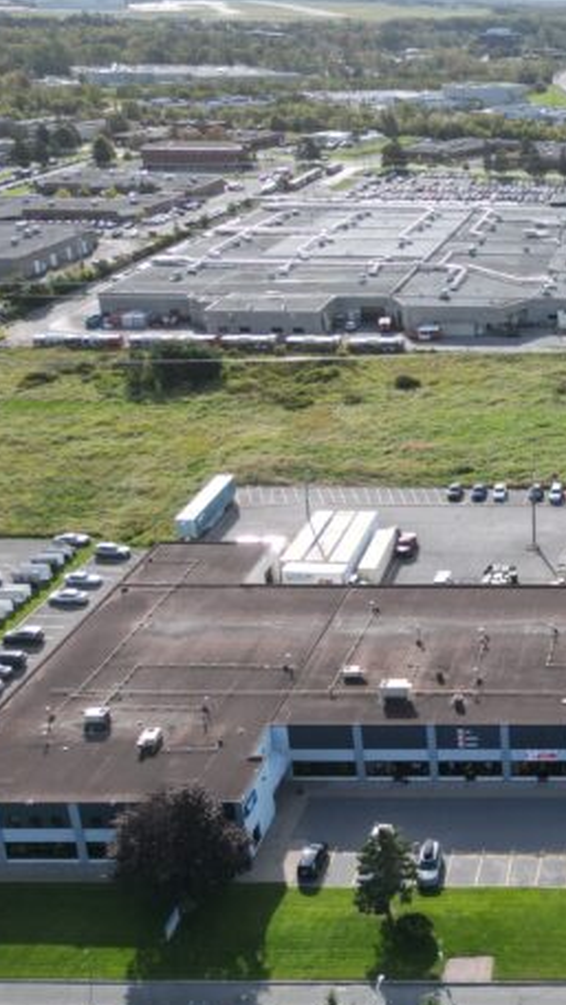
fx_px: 1172
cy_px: 472
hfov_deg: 24.6
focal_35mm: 44
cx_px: 681
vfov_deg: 46.4
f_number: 1.7
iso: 150
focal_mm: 6.72
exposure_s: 1/3200
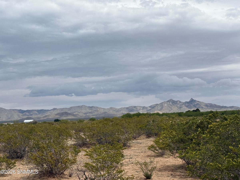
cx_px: 120
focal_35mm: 48
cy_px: 90
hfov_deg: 39.7
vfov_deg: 30.3
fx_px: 333
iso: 64
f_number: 1.78
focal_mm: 6.76
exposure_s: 1/11364
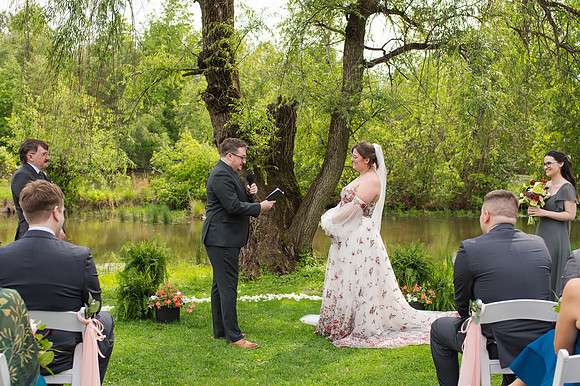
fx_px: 742
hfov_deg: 42.7
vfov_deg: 29.1
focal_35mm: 46
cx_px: 293
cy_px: 224
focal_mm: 35
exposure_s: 1/500
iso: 100
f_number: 3.5
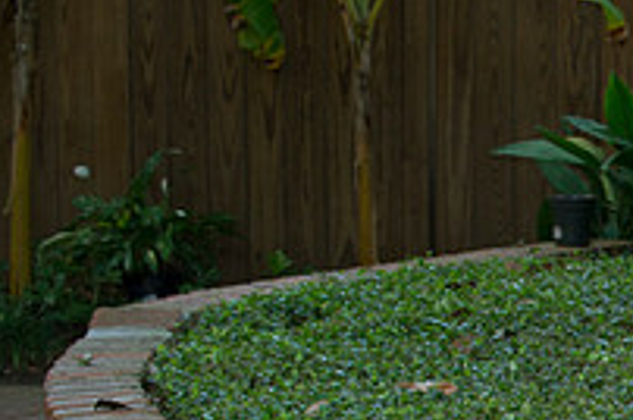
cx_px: 906
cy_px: 473
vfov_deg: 5.9
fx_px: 4038
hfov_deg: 8.8
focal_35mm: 230
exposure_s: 1/60
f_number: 5
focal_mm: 80
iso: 400
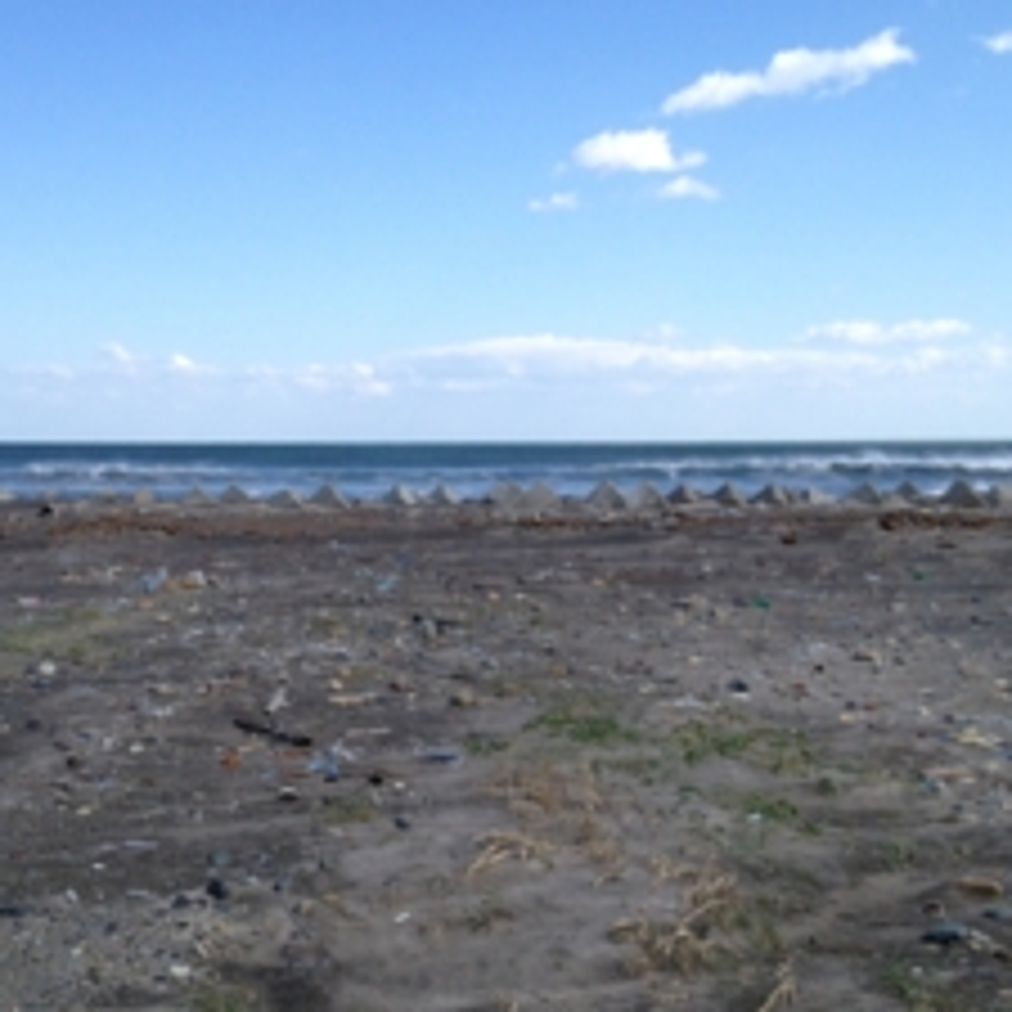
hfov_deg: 31.1
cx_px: 445
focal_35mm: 55
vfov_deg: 31.0
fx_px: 1819
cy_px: 625
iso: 50
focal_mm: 4.28
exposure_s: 1/1126
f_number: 2.4
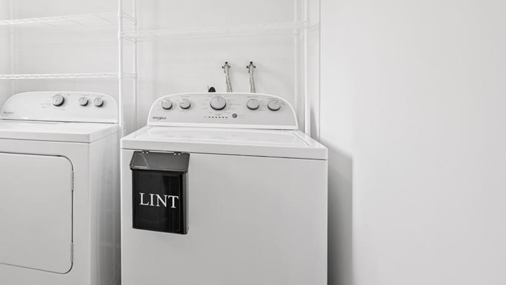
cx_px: 65
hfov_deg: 58.0
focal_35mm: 29
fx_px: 389
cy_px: 86
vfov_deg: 39.5
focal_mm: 14
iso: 200
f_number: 4
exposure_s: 1/60
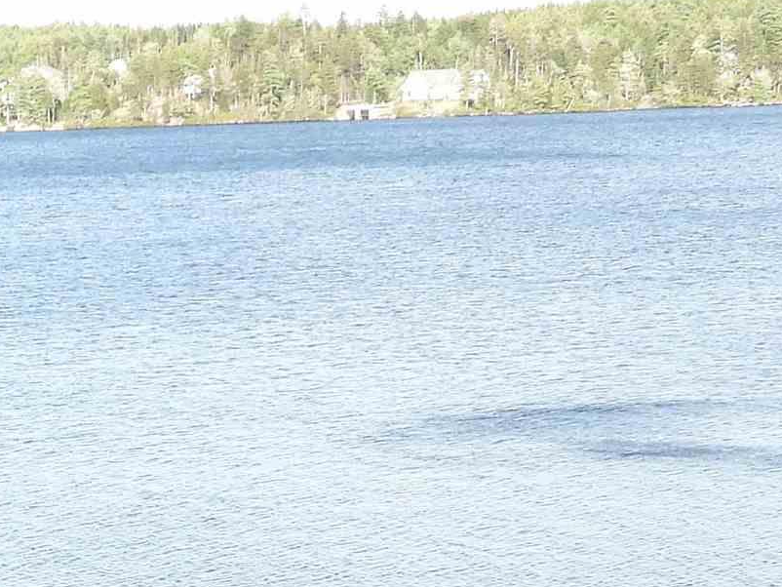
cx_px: -244
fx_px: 3028
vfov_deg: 10.6
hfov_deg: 14.1
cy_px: 943
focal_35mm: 134
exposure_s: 1/400
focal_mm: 6.3
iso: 100
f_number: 3.2
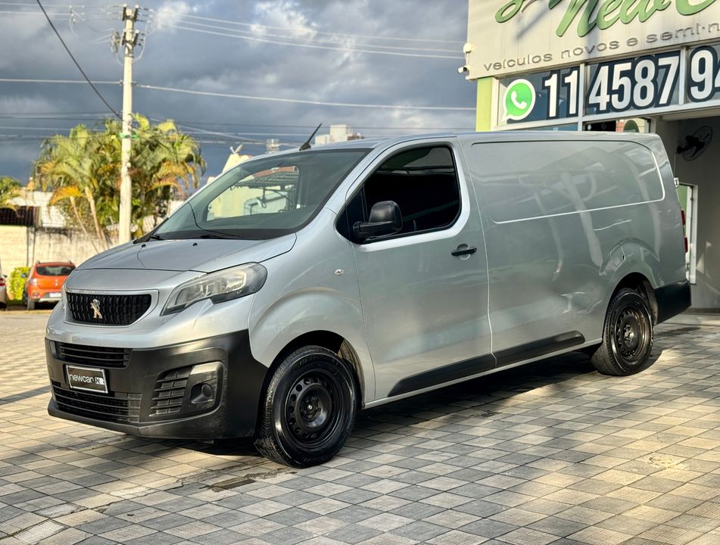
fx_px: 1002
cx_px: 360
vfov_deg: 30.4
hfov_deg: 39.5
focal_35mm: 48
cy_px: 272
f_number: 1.78
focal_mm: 6.76
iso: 64
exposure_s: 1/980
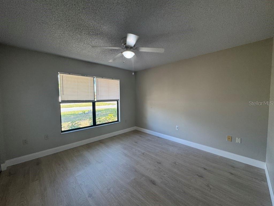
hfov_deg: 102.1
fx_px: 111
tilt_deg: -3.3
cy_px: 103
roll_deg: +0.4
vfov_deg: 85.7
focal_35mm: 14
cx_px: 137
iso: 125
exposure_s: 1/120
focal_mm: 2.22
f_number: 2.2
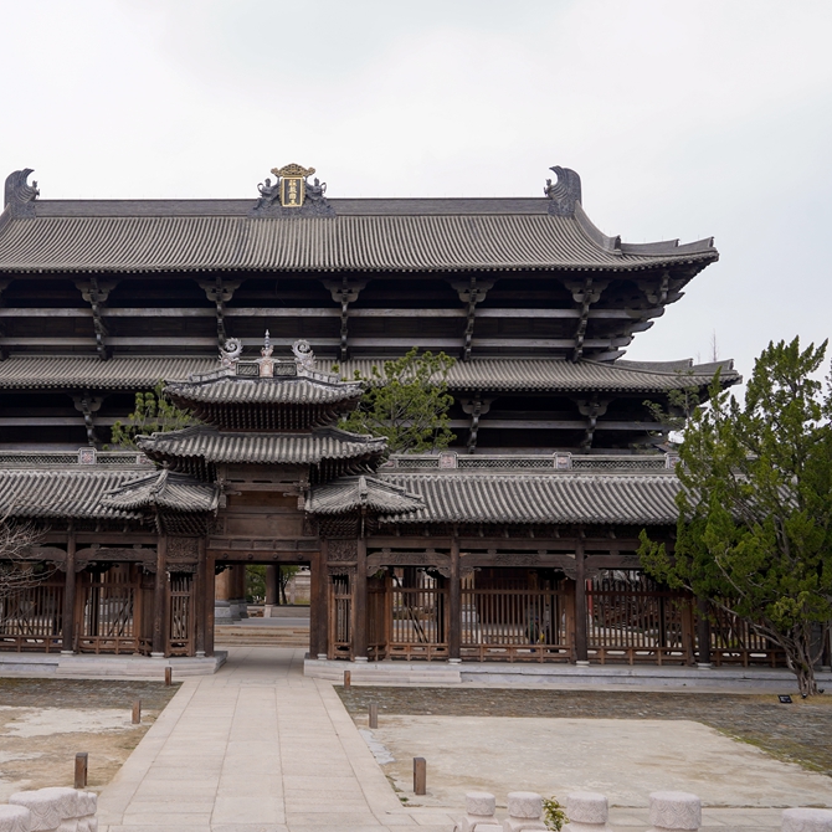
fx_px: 1061
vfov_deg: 42.8
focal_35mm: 39
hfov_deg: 42.1
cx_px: 262
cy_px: 422
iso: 200
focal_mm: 30
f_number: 5.6
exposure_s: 1/320
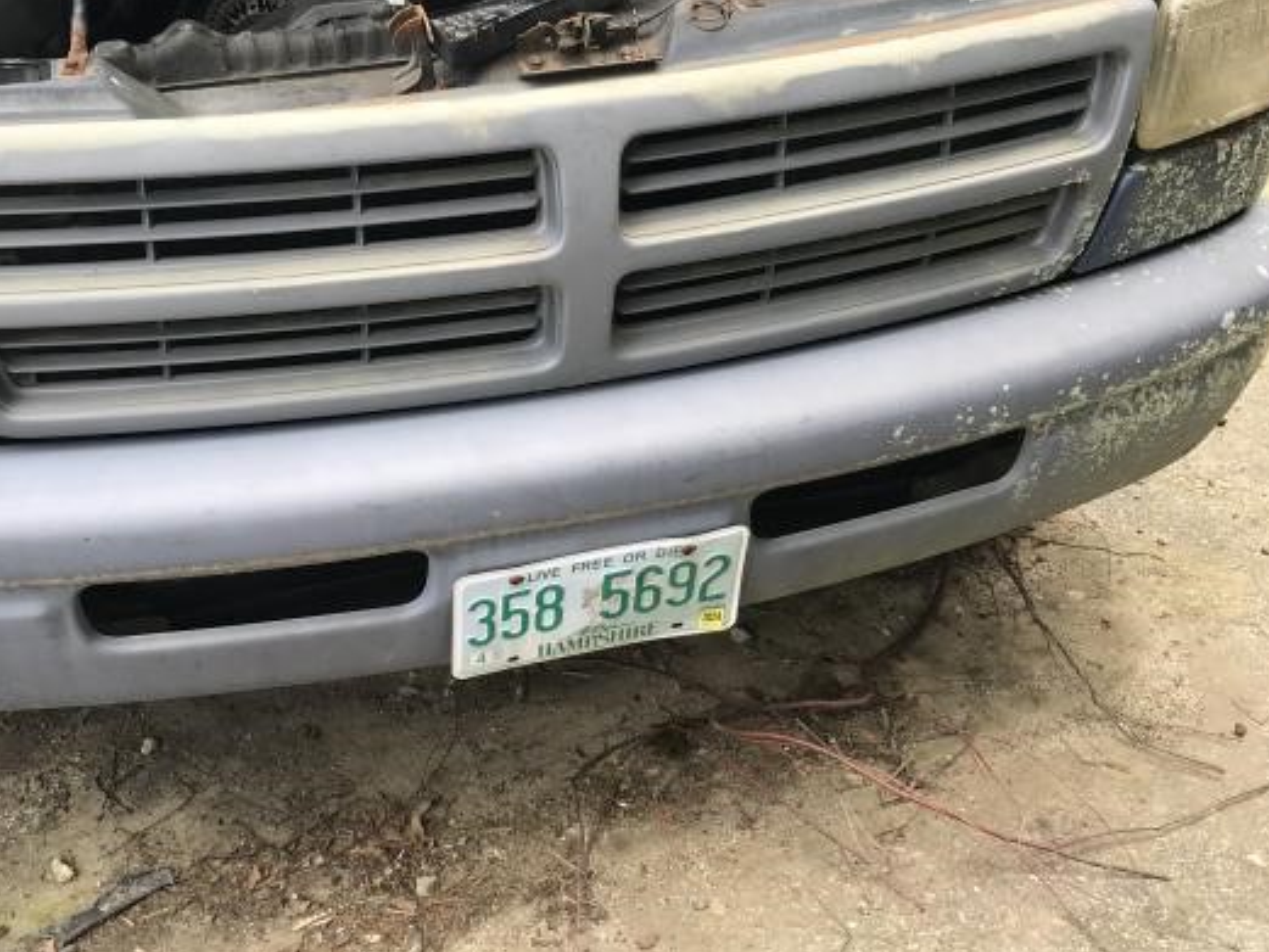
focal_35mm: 43
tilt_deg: -28.1
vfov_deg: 33.5
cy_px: 373
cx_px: 487
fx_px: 1577
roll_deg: +1.3
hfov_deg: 43.5
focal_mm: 3.99
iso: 20
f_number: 1.8
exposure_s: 1/184
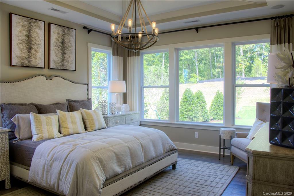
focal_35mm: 28
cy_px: 98
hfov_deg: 65.5
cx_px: 147
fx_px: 229
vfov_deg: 46.4
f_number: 11
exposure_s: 1/13
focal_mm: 28
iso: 200
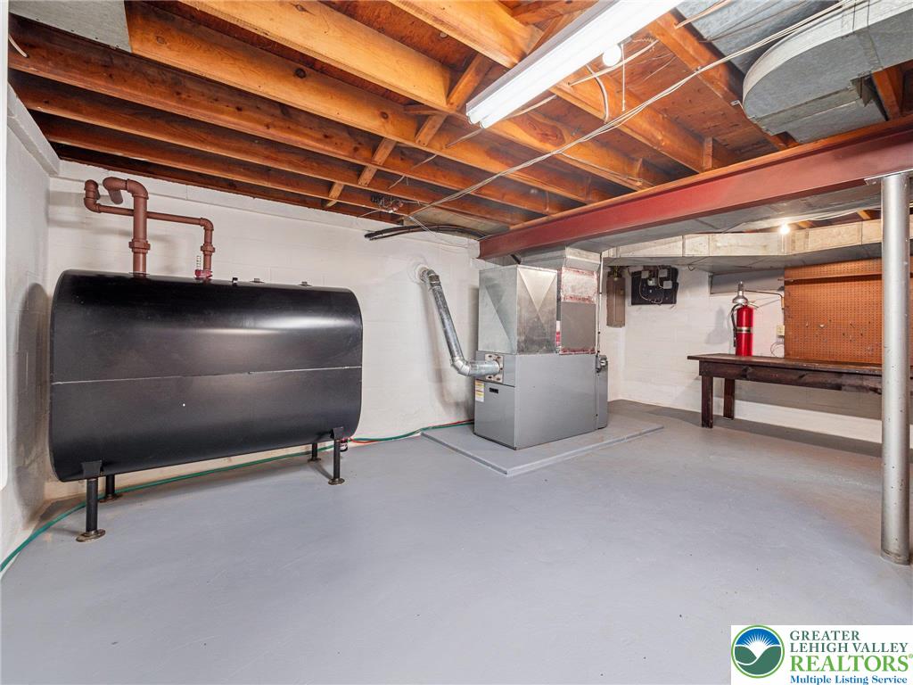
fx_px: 369
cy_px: 342
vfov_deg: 85.7
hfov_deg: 102.1
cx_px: 456
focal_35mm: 14
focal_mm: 7
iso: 200
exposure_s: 1/3
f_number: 4.5
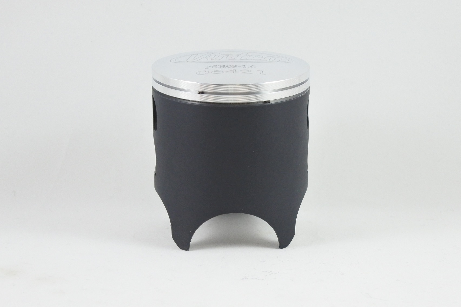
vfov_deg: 22.6
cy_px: 154
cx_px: 230
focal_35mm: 60
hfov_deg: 33.4
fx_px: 768
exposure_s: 1/125
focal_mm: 22.3
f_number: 4.8
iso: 800
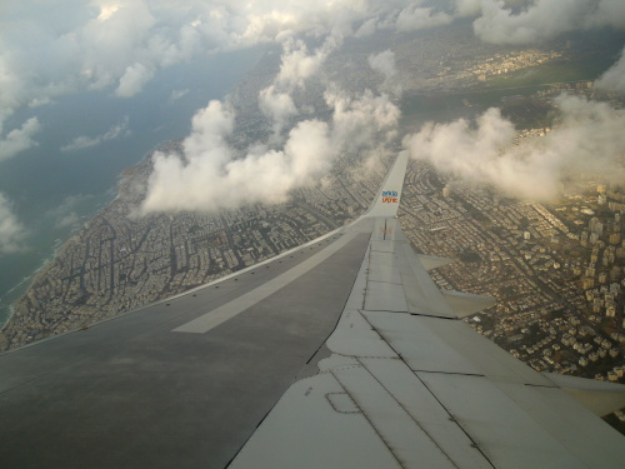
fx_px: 451
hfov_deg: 69.4
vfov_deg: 54.9
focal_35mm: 25
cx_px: 312
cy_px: 234
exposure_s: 1/400
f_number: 3.3
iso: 100
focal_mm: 4.5
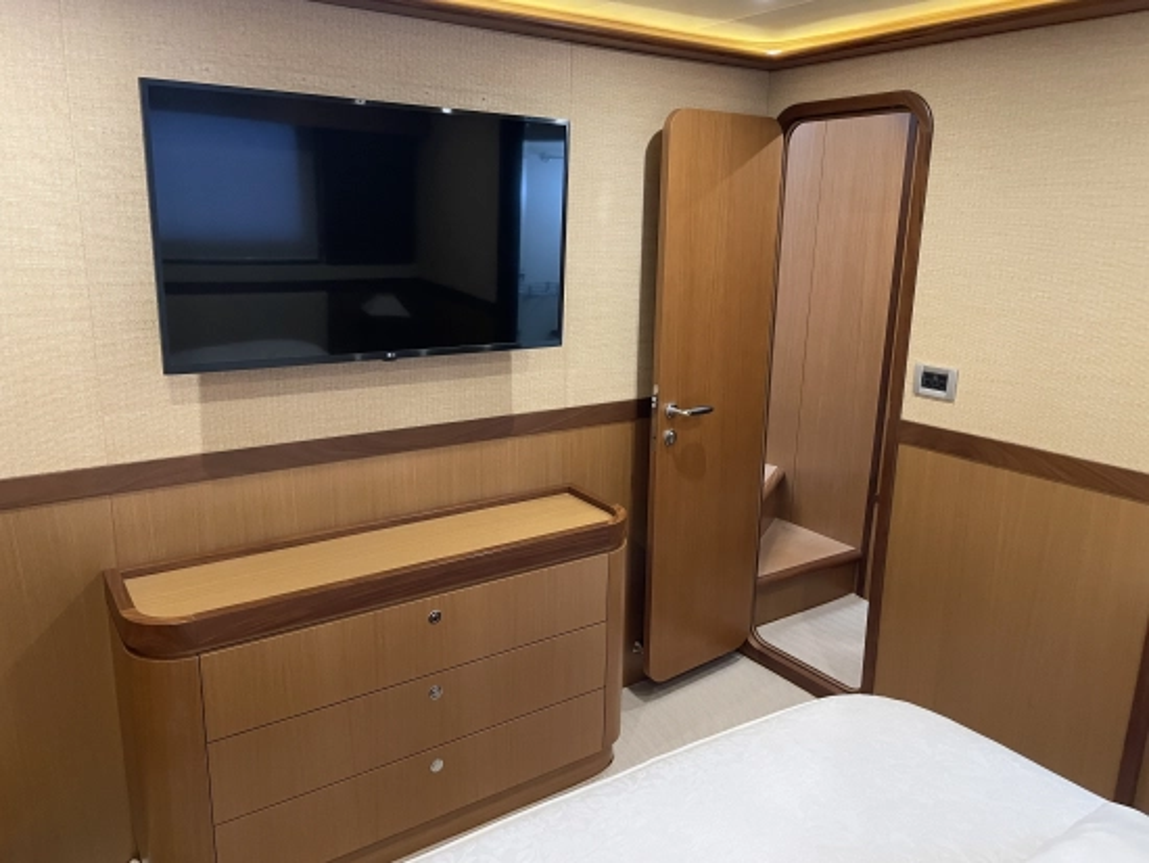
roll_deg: -0.6
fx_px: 863
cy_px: 432
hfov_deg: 67.3
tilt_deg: -13.0
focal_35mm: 26
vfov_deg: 53.1
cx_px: 574
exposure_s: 1/45
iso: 500
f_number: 1.6
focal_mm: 4.2
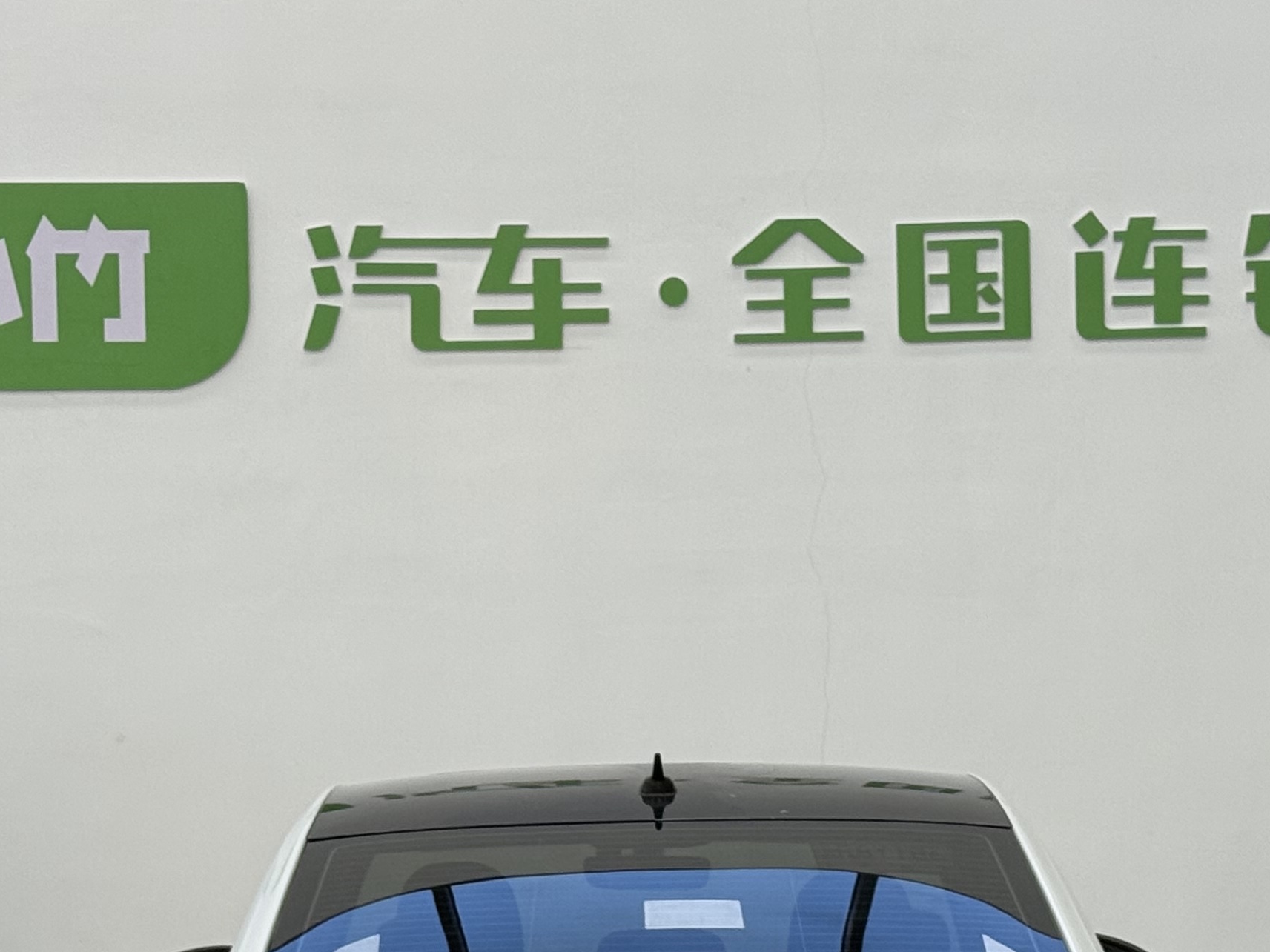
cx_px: 648
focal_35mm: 113
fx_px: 4146
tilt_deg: -3.3
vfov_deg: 12.9
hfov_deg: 17.4
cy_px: 958
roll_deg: +0.1
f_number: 1.78
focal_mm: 6.76
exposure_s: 1/100
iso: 80
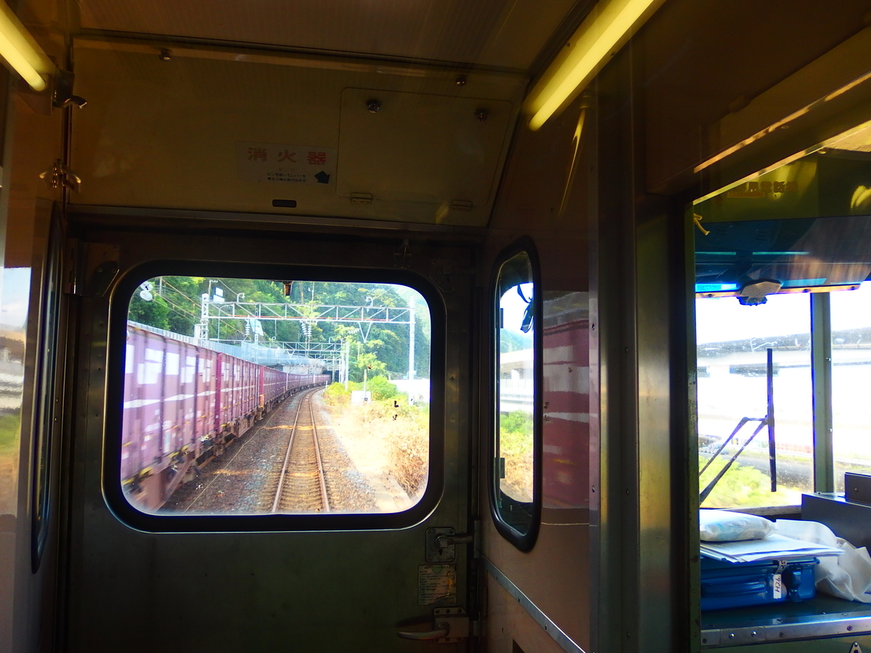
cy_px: 326
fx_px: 654
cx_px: 436
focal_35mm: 26
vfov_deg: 53.1
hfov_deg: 67.3
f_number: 2.2
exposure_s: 1/125
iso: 100
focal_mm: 4.7
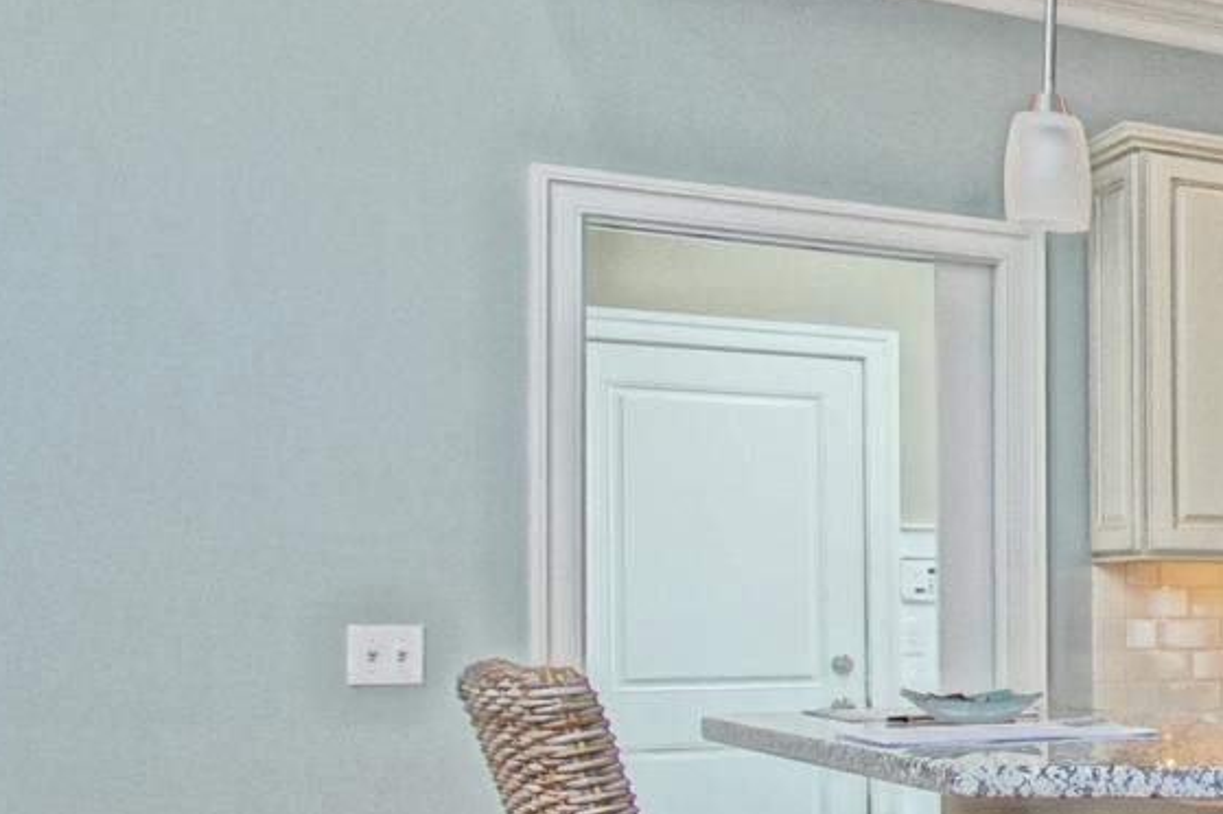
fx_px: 1867
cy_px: 642
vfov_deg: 24.2
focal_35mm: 55
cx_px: 2002
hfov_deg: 24.4
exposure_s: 1/60
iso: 400
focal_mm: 10
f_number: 3.5
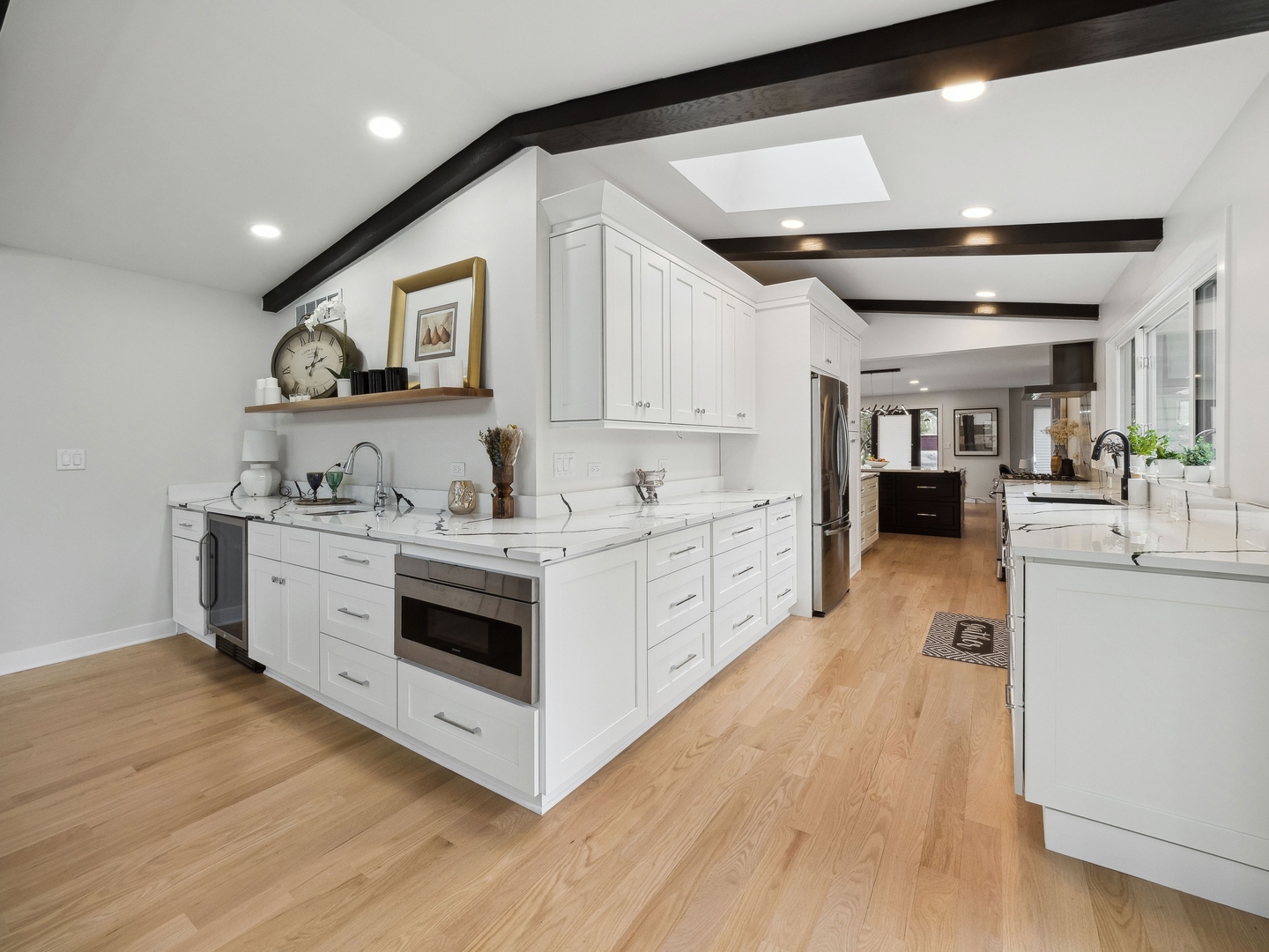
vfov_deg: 85.7
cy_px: 476
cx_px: 634
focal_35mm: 14
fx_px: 513
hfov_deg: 102.1
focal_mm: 7
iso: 400
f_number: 8
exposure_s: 1/40
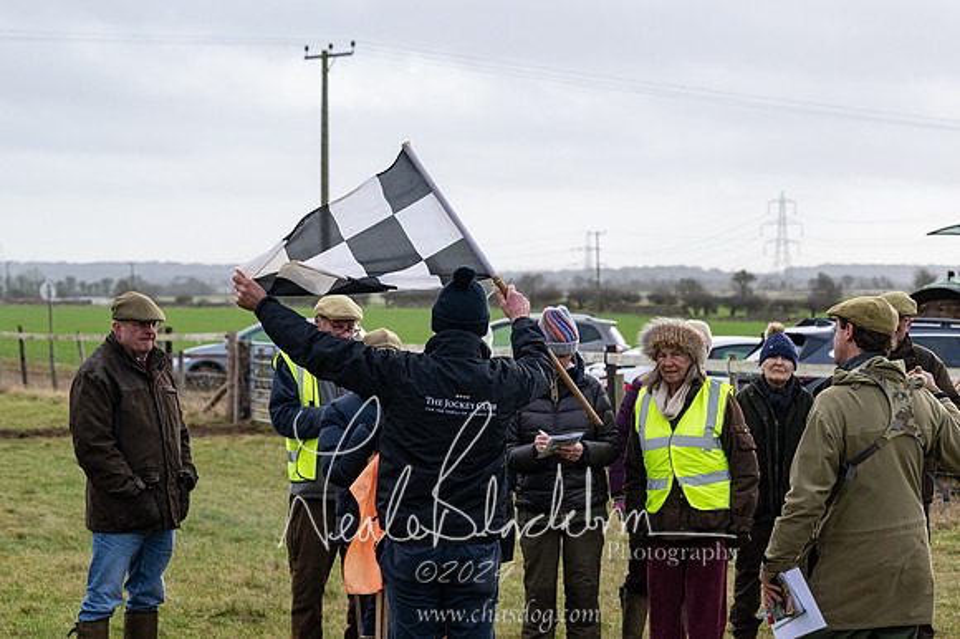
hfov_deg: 19.5
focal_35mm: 105
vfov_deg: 13.0
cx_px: 480
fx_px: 2798
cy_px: 320
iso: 500
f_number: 5
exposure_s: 1/2000
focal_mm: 70
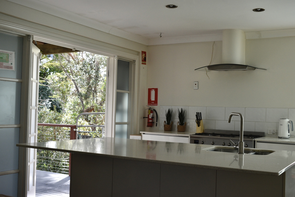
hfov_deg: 45.0
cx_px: 148
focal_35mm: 44
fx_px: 356
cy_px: 98
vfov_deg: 30.8
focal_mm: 29
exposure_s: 1/200
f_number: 7.1
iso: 400
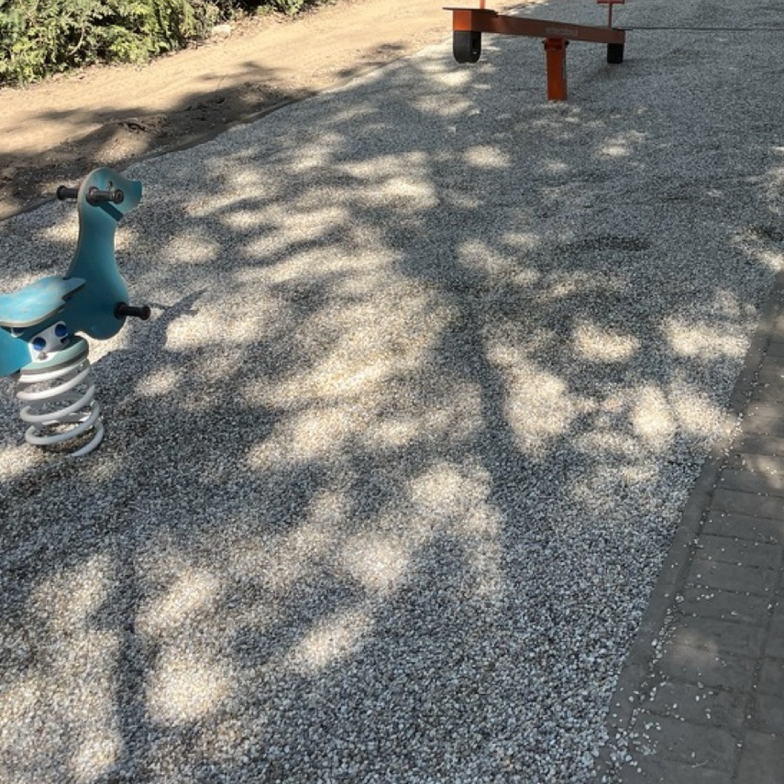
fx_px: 1102
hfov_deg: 38.6
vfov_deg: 38.3
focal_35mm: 43
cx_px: 543
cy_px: 208
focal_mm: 5.1
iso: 50
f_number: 1.6
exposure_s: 1/761
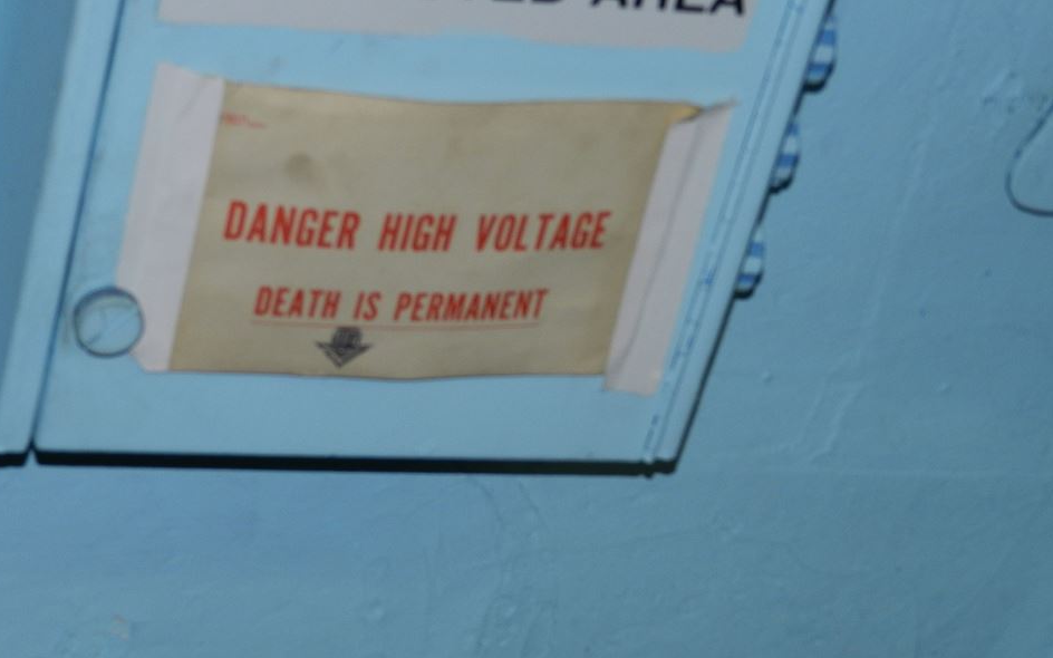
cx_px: 485
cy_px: 320
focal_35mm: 115
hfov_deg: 18.1
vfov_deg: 11.4
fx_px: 3300
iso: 200
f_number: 4.6
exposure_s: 1/30
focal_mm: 17.7
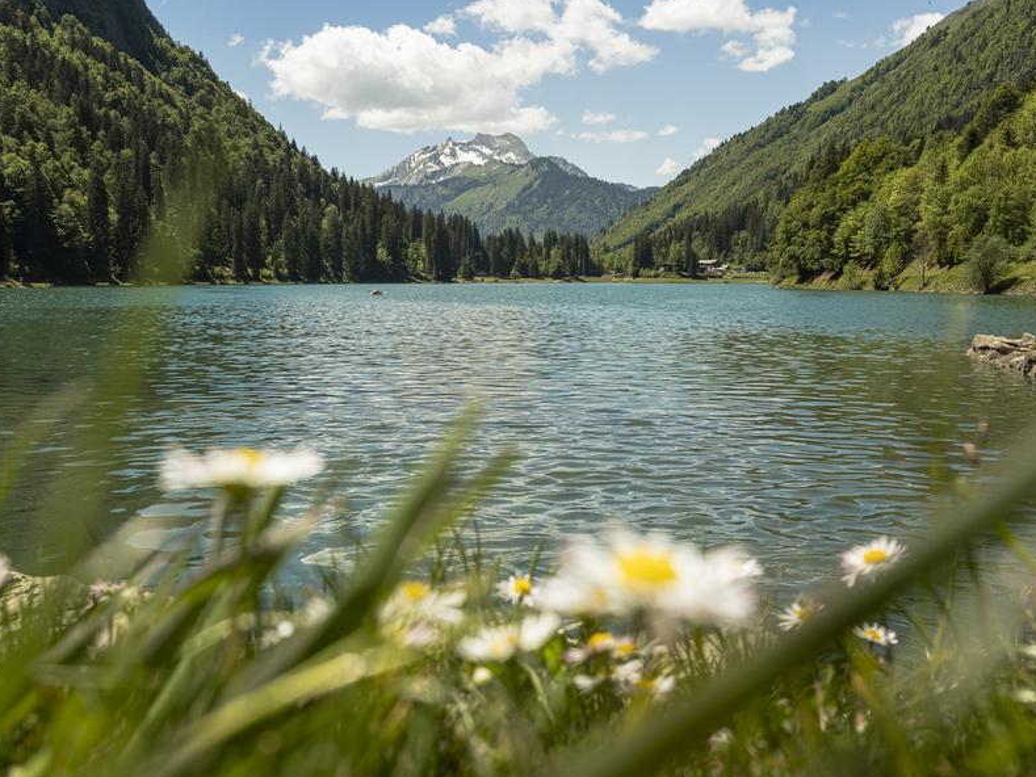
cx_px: 488
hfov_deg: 45.7
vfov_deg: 35.1
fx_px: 1227
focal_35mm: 41
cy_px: 390
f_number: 10
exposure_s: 1/500
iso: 320
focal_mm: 24.1
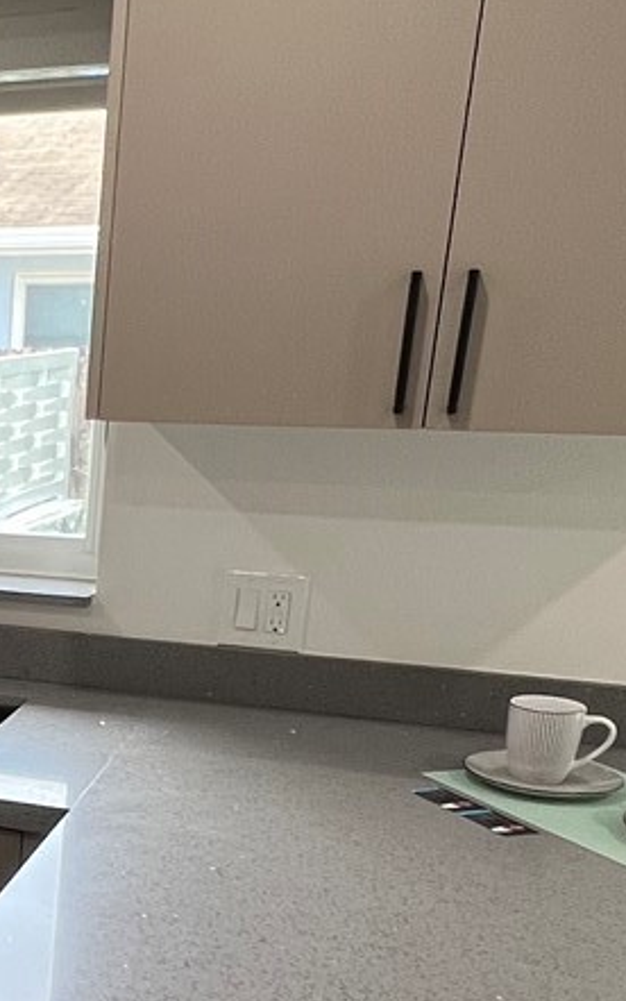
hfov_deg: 21.9
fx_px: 1364
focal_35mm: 50
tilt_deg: -20.7
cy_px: 769
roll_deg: +0.3
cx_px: -290
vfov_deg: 39.0
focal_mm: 1.57
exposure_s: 1/120
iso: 125
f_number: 1.8
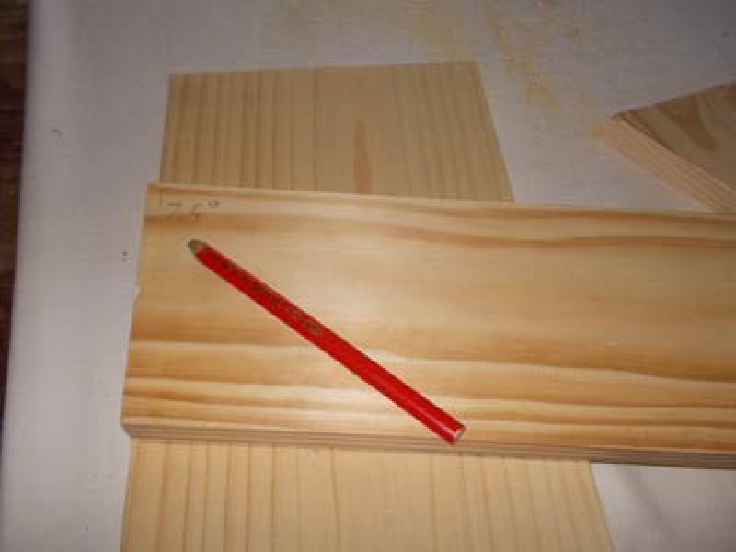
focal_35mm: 29
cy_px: 276
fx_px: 617
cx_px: 368
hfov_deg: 61.7
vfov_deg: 48.2
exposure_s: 1/30
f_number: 3.3
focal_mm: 4.1
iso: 250
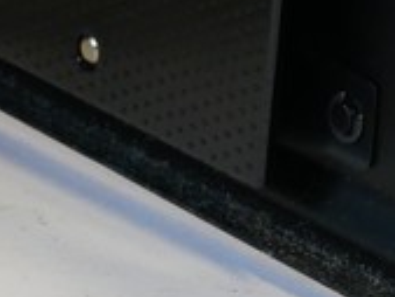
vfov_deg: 3.5
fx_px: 4853
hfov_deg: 4.5
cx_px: -603
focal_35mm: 425
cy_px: -130
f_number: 8
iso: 800
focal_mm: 30
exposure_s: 1/60
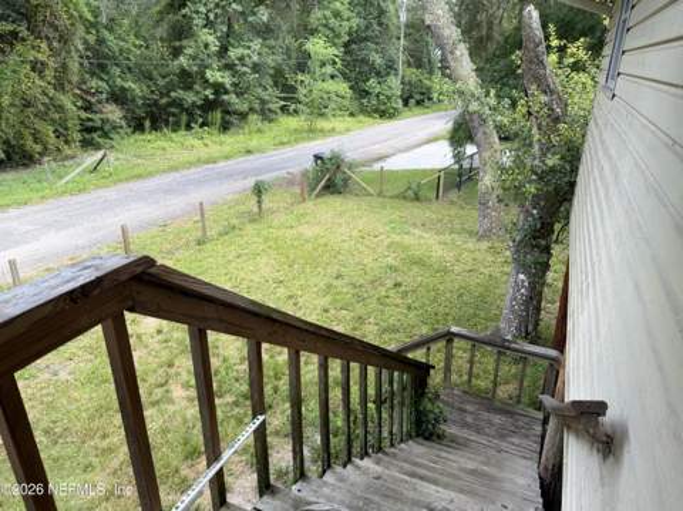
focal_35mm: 24
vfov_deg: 56.7
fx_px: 473
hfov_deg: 71.7
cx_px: 342
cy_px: 256
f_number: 1.78
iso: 64
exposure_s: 1/204
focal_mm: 6.76
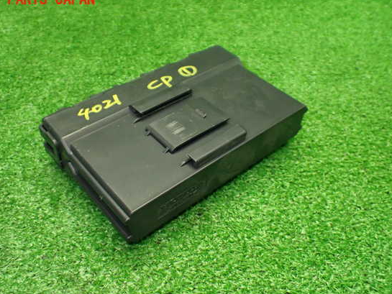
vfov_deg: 43.0
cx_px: 180
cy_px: 152
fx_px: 374
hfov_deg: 55.3
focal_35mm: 33
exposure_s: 1/125
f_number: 2.3
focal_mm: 5.4
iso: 800
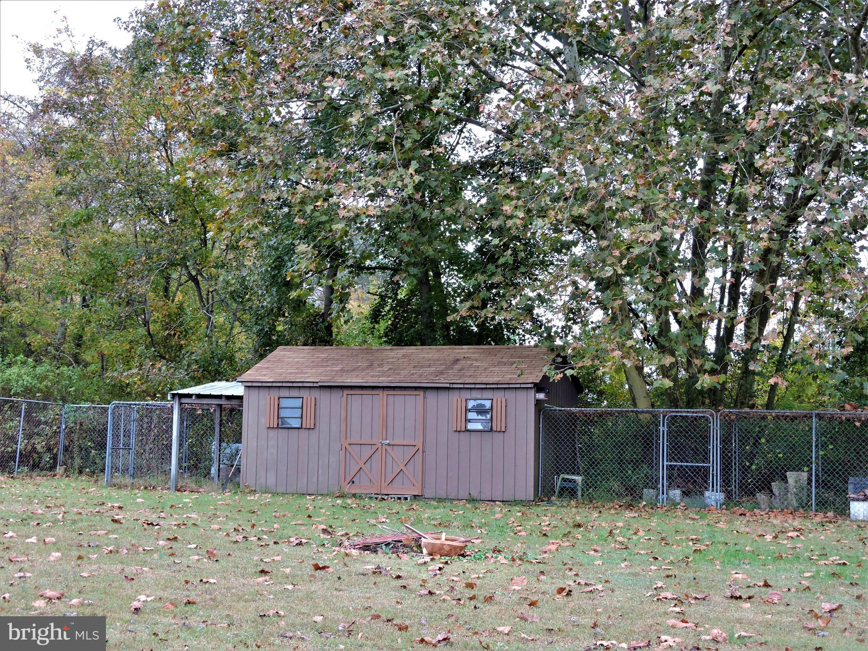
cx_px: 434
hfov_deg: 34.9
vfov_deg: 26.6
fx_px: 1379
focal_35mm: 55
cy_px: 326
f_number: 4
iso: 160
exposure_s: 1/30
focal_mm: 9.9
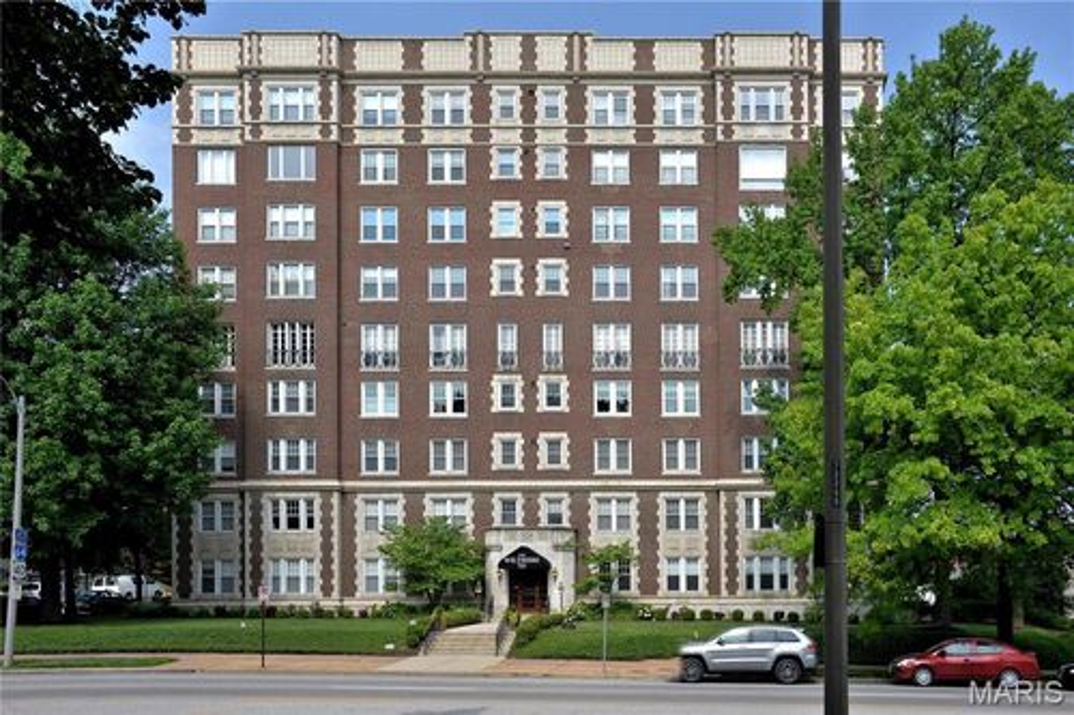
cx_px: 537
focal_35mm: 28
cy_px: 358
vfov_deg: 46.4
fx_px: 835
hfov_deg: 65.5
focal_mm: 28
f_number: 11
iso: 250
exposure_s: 1/320
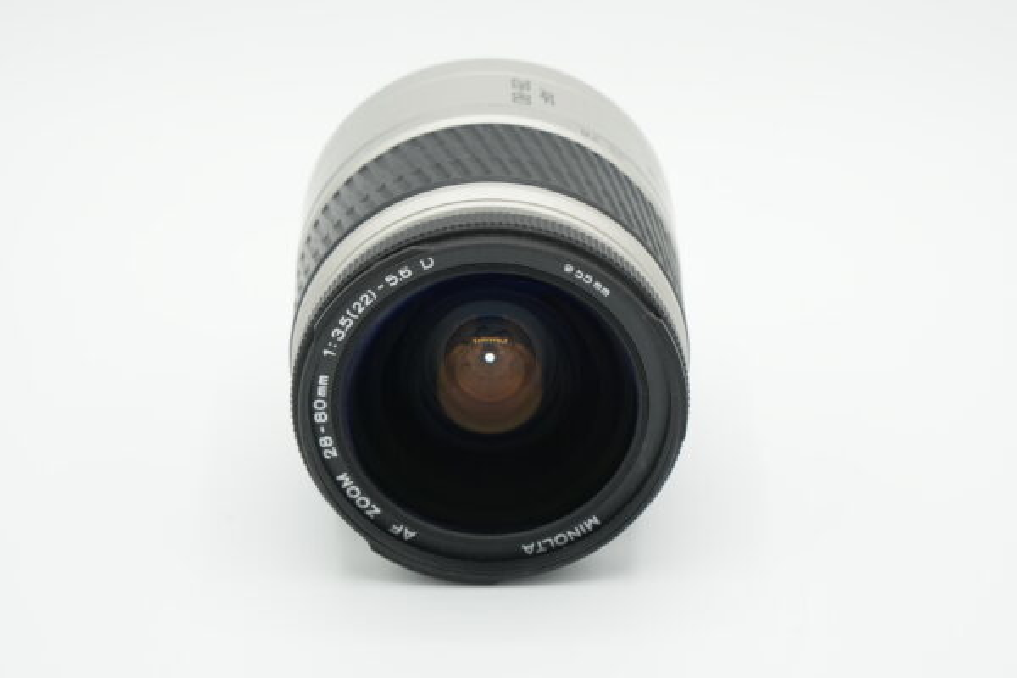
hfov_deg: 19.5
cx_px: 508
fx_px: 2966
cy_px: 339
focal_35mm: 105
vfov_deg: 13.0
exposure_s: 1/125
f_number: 11
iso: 400
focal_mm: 70
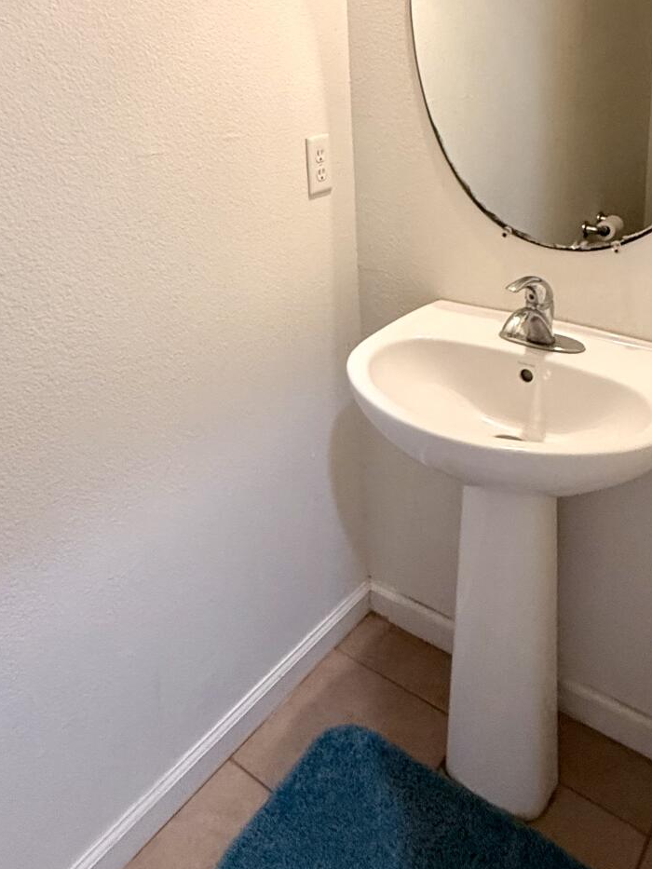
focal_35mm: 30
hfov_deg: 46.7
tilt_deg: -11.6
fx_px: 753
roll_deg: +2.5
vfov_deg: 56.9
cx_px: 291
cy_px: 213
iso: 200
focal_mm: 2.22
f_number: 2.2
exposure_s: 1/60
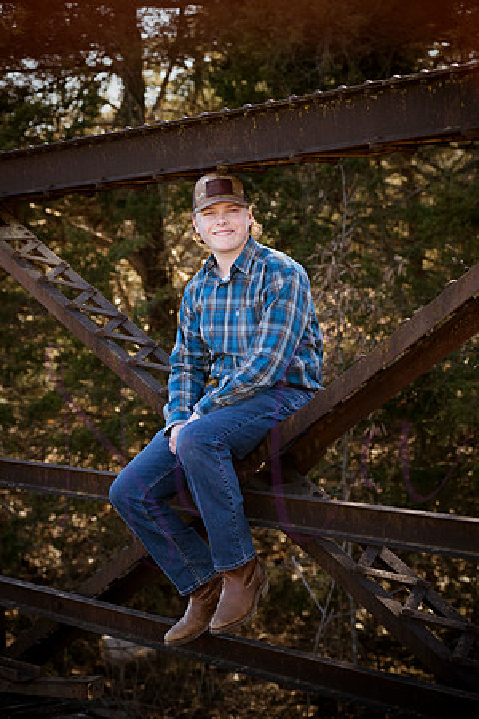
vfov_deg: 20.4
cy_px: 360
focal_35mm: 100
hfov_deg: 13.7
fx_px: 1996
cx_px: 240
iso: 800
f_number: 5.6
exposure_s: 1/640
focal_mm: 100
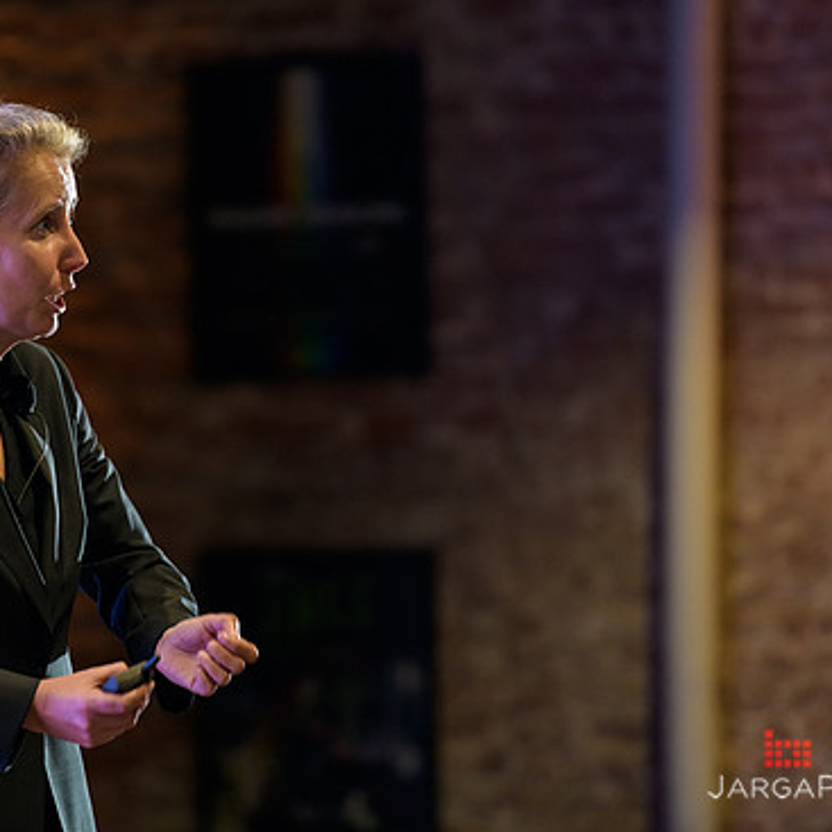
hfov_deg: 6.5
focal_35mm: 269
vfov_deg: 6.5
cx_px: 268
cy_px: 409
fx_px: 7315
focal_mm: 200
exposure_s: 1/200
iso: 1600
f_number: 3.2
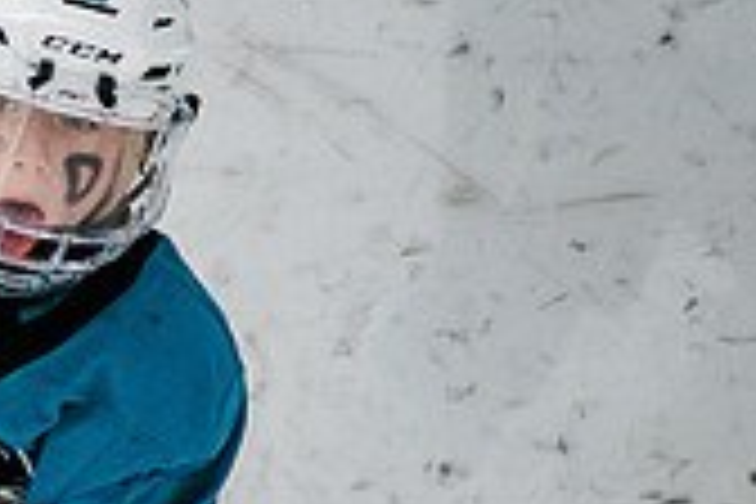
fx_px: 26710
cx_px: -767
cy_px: 808
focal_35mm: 1272
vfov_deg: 1.1
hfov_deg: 1.6
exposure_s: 1/3200
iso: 1250
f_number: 3.2
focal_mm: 261
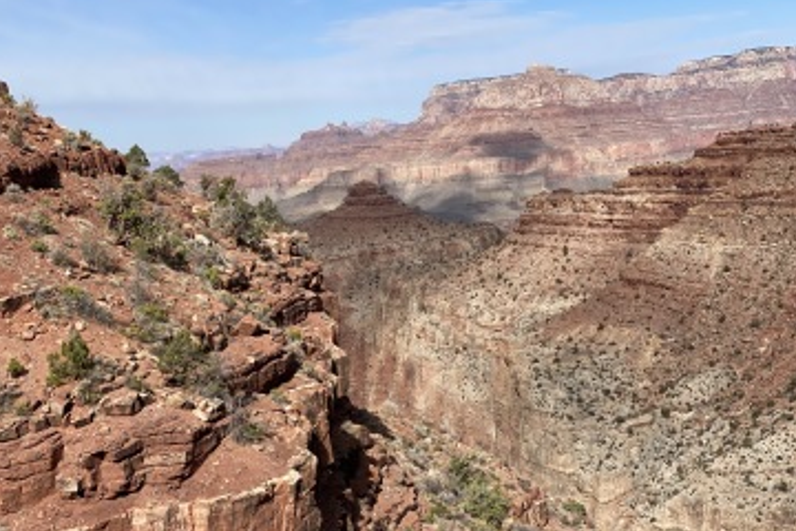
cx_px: 394
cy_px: 270
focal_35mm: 55
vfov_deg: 24.6
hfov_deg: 36.2
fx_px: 1216
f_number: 2
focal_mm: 6
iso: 20
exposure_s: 1/1916
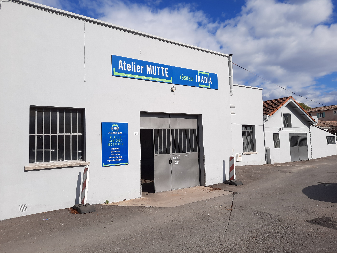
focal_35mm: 25
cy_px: 126
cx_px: 168
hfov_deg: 69.4
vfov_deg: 54.9
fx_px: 243
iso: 32
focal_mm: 4.6
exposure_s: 1/1938
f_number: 2
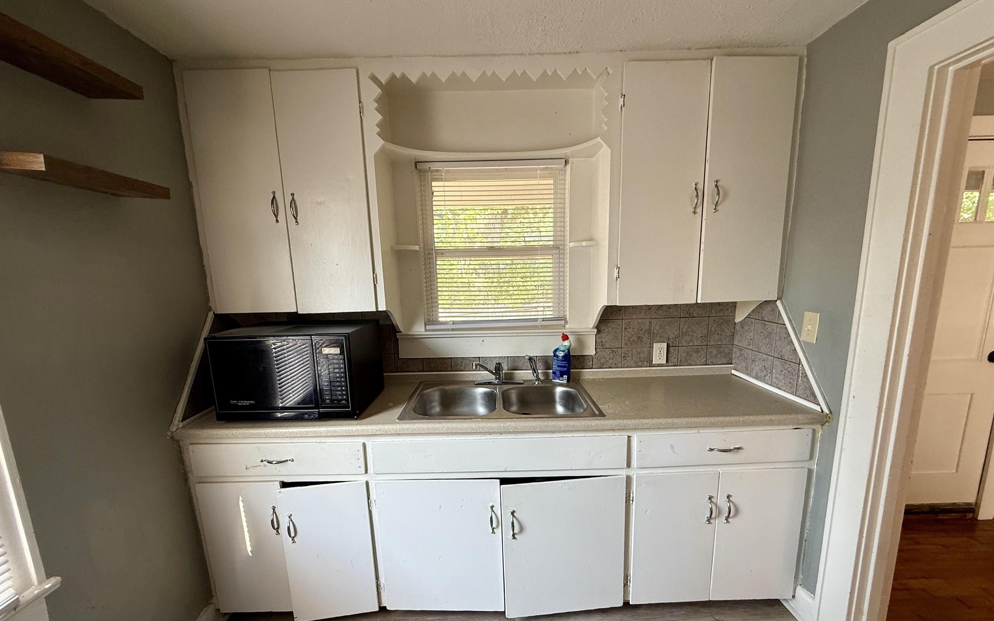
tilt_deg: -9.9
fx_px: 406
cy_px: 348
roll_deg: +1.1
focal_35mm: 15
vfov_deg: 74.5
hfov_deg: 101.5
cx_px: 498
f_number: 2.2
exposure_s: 1/99
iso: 160
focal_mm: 2.22
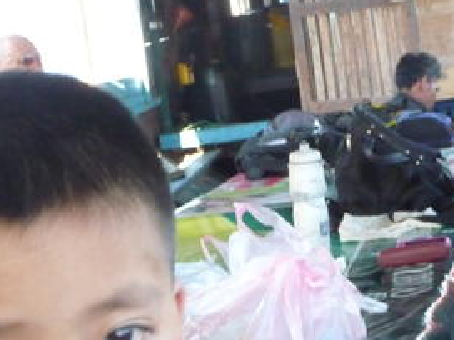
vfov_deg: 12.0
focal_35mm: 123
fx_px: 1613
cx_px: 279
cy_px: 228
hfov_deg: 16.0
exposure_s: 1/250
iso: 800
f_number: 4.5
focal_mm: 11.3
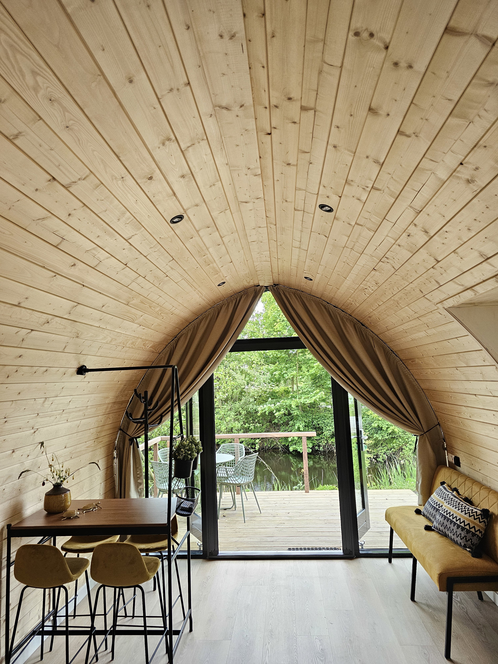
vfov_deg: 73.9
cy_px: 332
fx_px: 441
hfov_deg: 58.9
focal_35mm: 23
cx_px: 249
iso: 500
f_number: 1.7
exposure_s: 1/359
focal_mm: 6.3
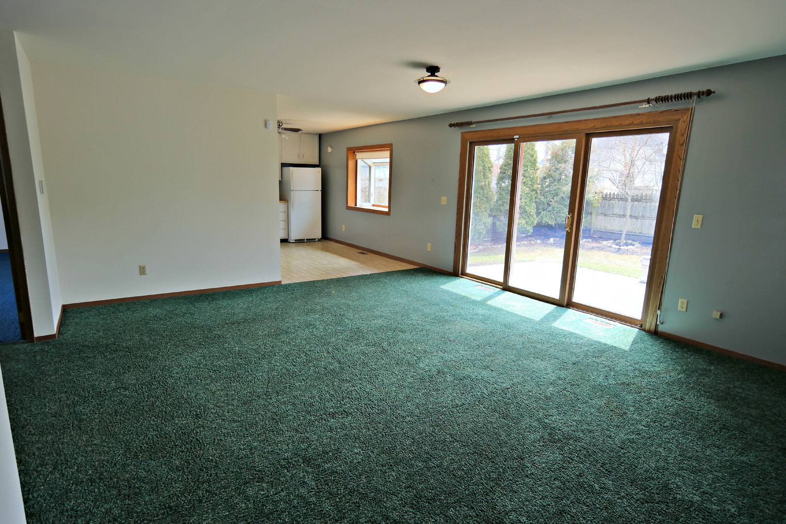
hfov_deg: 90.0
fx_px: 393
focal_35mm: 18
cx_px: 393
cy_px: 262
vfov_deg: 67.4
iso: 100
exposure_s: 1/60
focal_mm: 12
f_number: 4
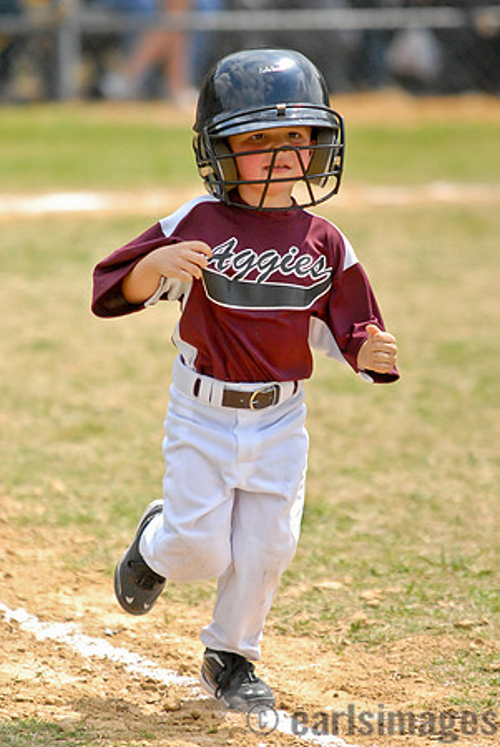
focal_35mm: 255
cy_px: 374
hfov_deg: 5.4
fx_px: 5300
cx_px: 250
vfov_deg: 8.1
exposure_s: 1/8000
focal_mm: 170
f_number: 2.8
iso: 800
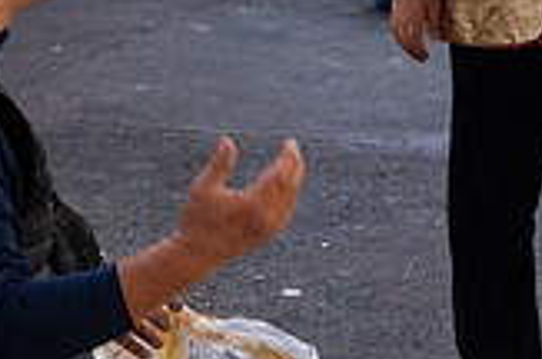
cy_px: 35
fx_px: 2885
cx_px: 307
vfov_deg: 7.1
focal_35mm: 192
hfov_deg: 10.7
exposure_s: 1/100
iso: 5600
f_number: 3.5
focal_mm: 48
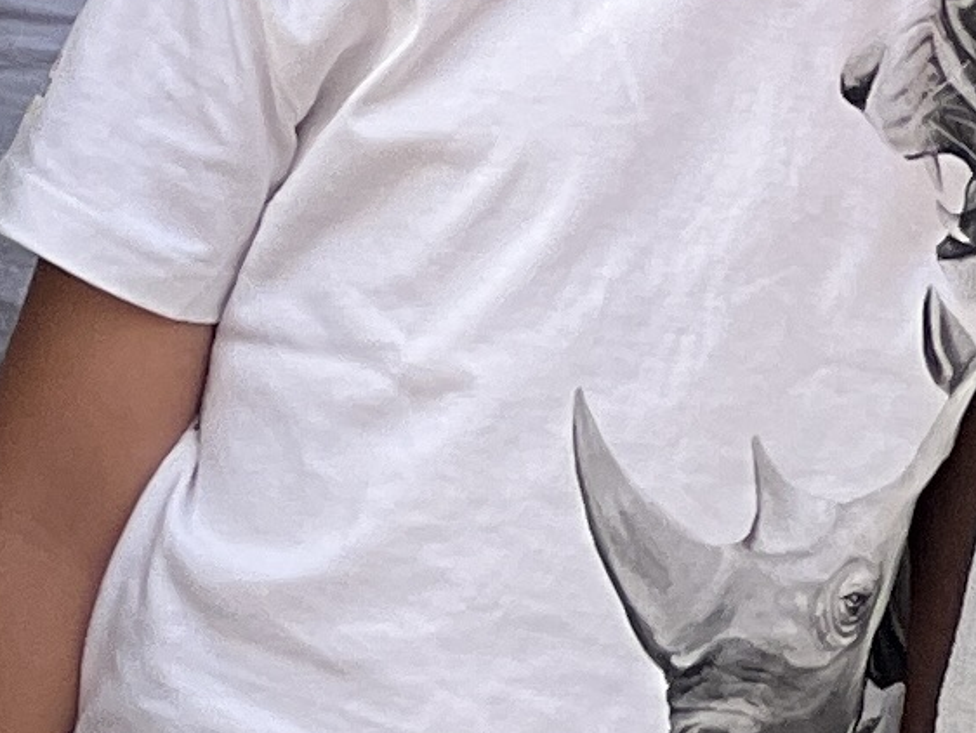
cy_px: -1179
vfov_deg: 2.7
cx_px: 130
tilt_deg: -0.9
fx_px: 15570
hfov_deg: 3.6
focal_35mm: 552
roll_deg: -0.5
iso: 25
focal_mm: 9
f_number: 2.8
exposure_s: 1/281
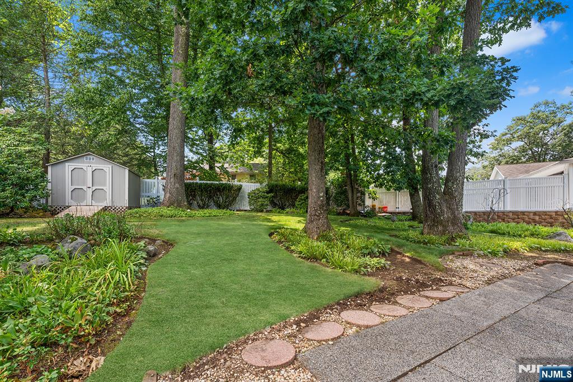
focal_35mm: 16
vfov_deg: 73.7
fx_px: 255
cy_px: 191
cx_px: 286
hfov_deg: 96.8
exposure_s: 1/10
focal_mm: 16
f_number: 8
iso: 100
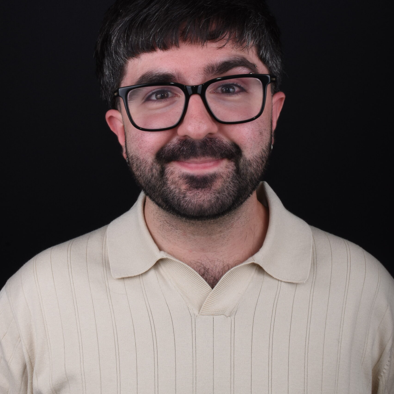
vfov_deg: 23.6
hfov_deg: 23.7
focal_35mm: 73
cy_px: 147
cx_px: 197
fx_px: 940
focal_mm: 38
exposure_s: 1/200
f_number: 25
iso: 320
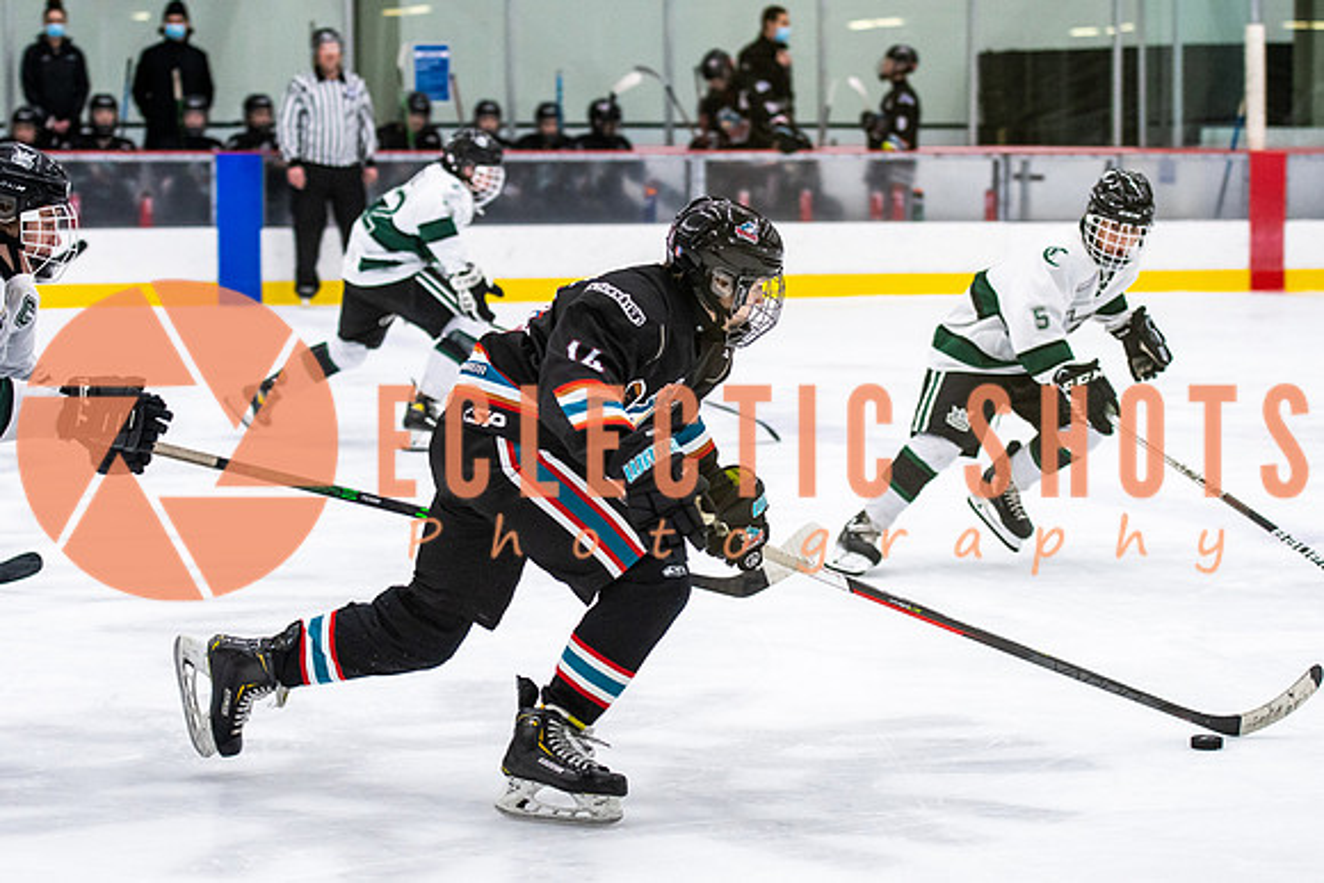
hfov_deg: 19.3
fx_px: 3896
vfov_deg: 12.9
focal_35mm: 106
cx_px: 662
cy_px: 442
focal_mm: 70
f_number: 2.8
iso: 1600
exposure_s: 1/640
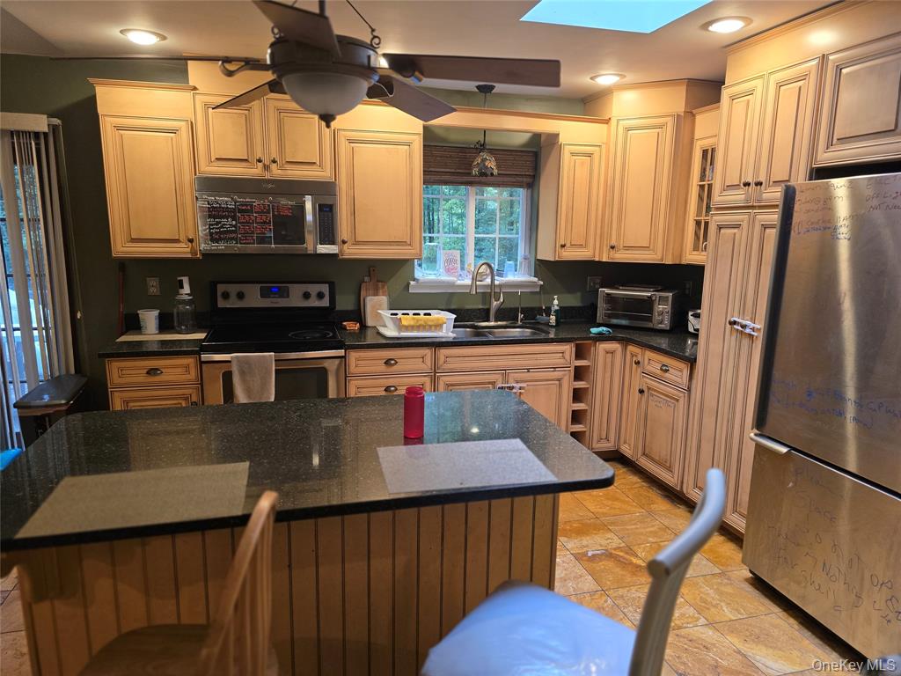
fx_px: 599
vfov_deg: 58.9
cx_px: 450
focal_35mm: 23
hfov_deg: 73.9
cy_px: 338
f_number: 1.7
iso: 250
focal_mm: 6.3
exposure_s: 1/120
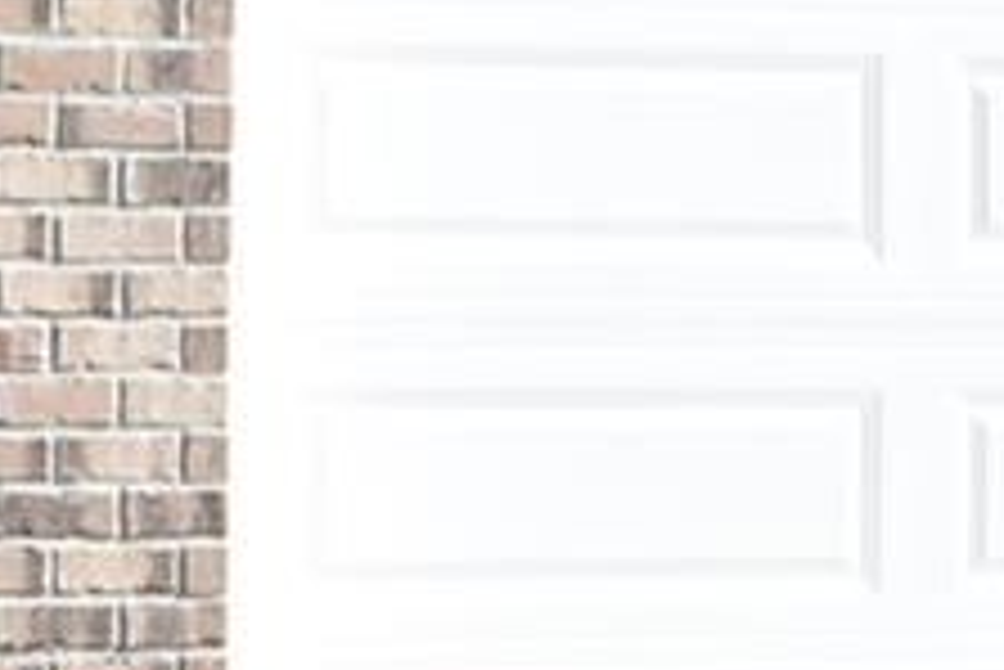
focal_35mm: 183
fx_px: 5095
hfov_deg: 10.8
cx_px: -509
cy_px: 40
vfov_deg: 7.5
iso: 100
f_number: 7.1
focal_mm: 17
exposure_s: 1/200
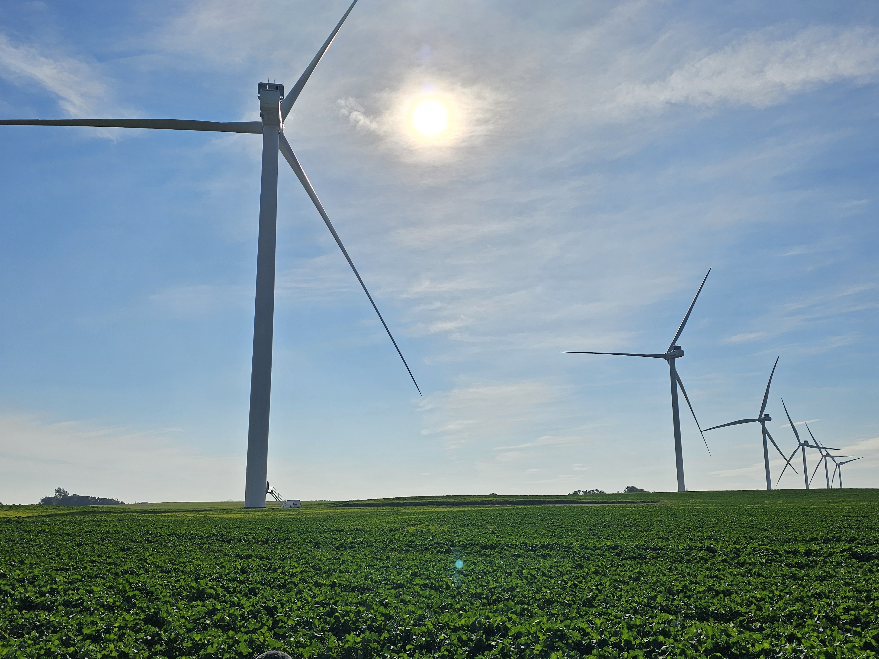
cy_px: 345
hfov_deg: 58.3
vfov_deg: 45.4
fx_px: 787
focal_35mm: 31
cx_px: 445
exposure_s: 1/3273
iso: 10
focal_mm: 6.3
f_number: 1.7
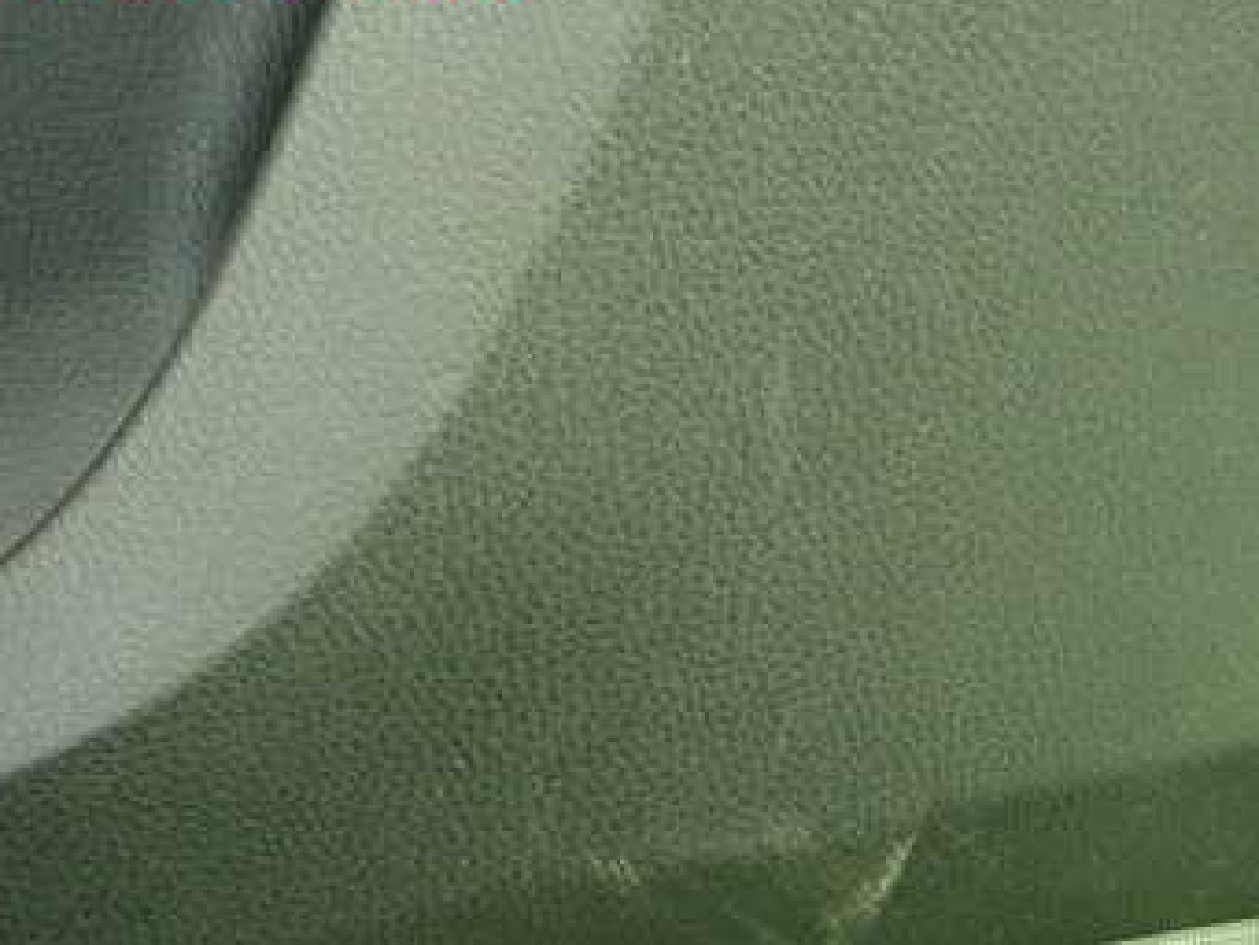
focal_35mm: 44
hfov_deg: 41.8
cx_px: 930
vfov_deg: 32.1
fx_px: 1601
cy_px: 746
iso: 400
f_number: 2
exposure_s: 1/30
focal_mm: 4.5
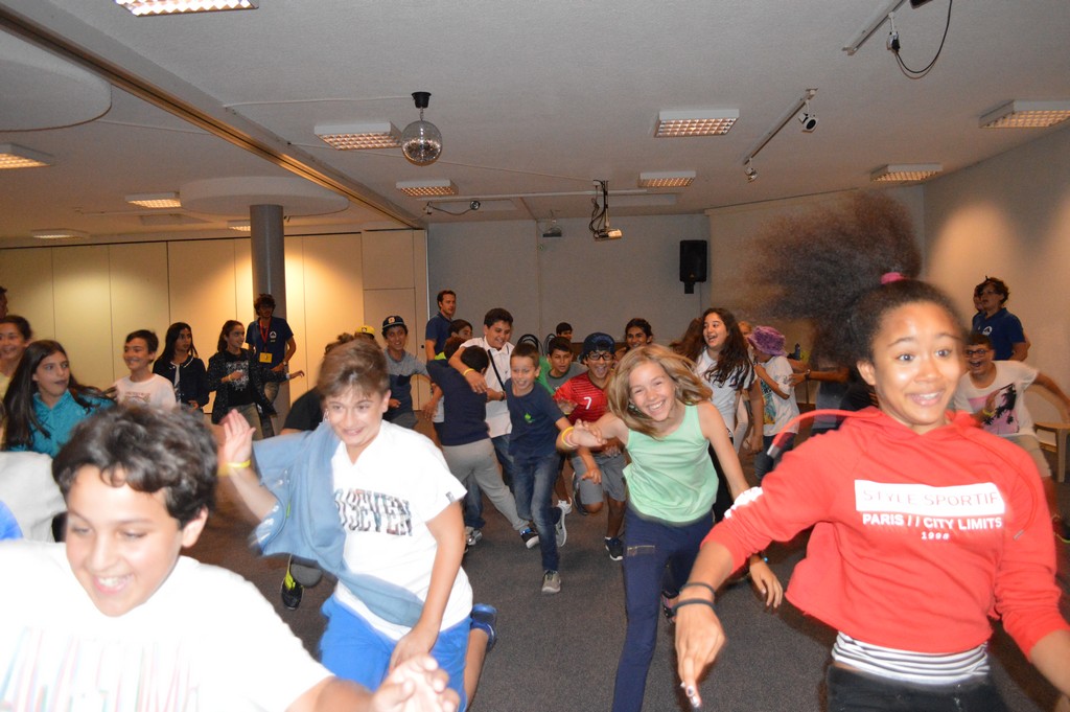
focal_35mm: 27
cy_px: 356
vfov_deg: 47.9
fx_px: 802
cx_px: 535
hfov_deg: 67.4
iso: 3200
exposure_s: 1/80
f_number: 3.5
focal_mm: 18
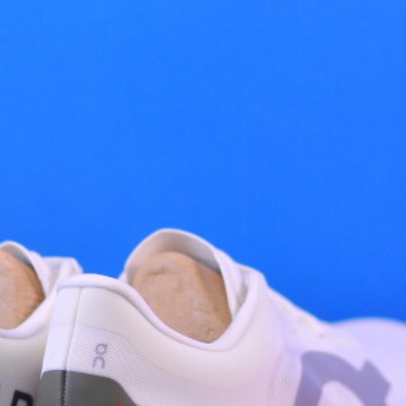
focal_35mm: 174
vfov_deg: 10.0
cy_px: 256
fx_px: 2309
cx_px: 148
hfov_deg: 10.0
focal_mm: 50
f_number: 2.2
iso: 250
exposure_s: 1/320
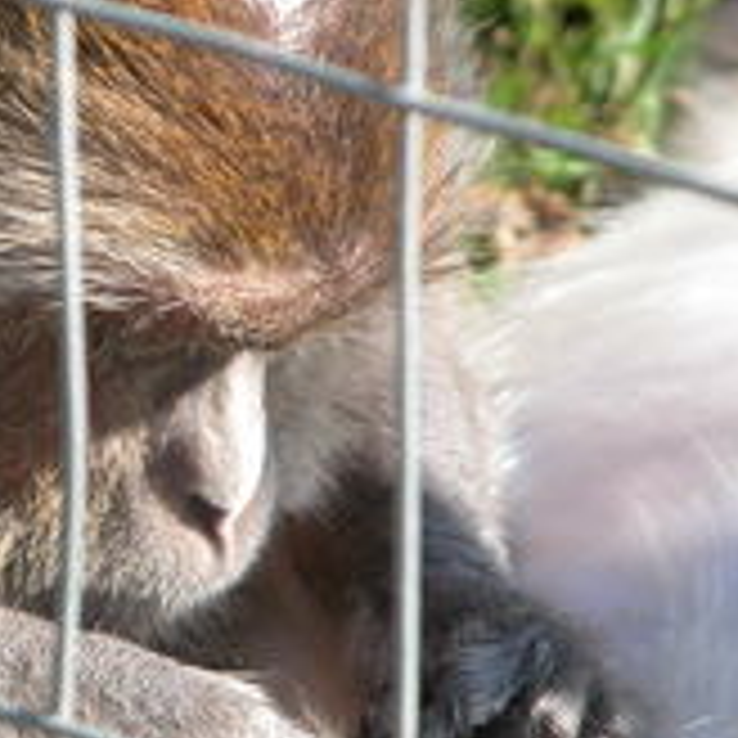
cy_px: 310
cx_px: 135
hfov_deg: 2.9
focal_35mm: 605
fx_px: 14593
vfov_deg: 2.9
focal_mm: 71.2
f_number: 4.2
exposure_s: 1/148
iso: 100
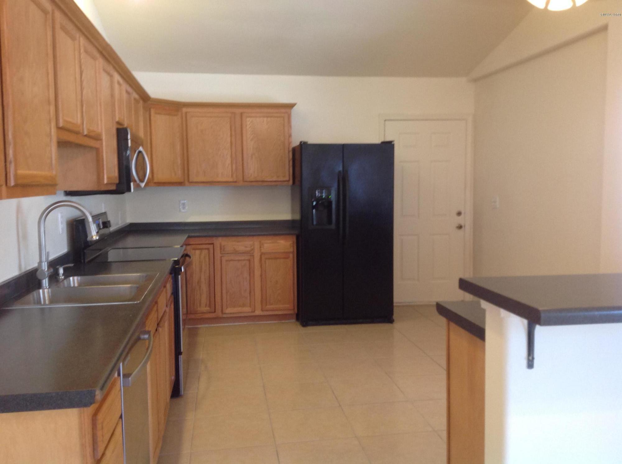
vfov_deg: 40.6
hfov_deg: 52.7
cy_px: 232
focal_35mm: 35
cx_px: 311
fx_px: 628
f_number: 2.4
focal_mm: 4.28
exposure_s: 1/15
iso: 100
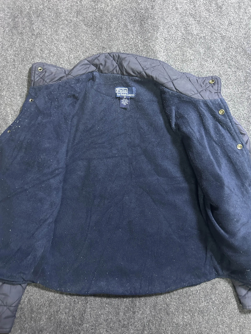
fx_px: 251
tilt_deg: -58.4
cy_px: 167
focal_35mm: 26
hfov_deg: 53.1
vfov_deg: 67.3
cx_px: 126
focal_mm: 5.7
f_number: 1.5
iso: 640
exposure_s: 1/33
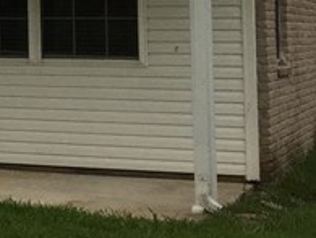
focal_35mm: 152
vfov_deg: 9.6
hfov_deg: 10.6
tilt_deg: +3.3
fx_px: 1390
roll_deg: -0.3
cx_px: -509
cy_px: -68
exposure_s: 1/2481
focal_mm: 4.15
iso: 32
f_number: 2.2
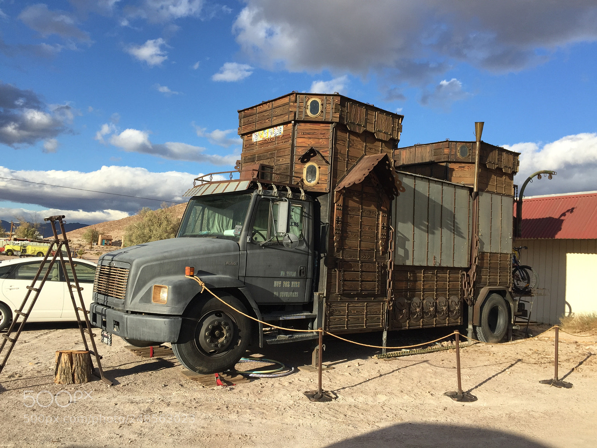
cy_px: 224
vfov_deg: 48.2
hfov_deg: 61.7
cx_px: 298
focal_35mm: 29
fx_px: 500
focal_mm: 4.15
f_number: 2.2
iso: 32
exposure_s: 1/1319
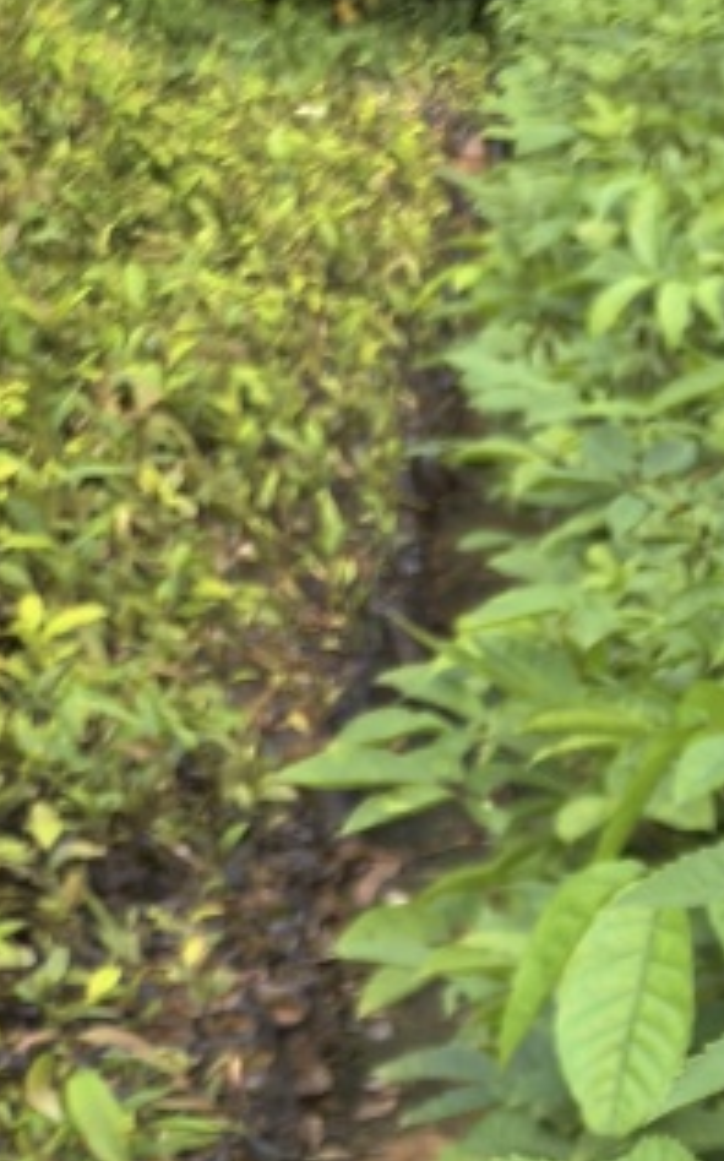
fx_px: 2720
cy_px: 1953
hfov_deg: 13.1
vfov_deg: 19.4
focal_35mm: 86
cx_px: 1441
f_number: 1.4
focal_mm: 5.75
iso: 640
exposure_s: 1/715
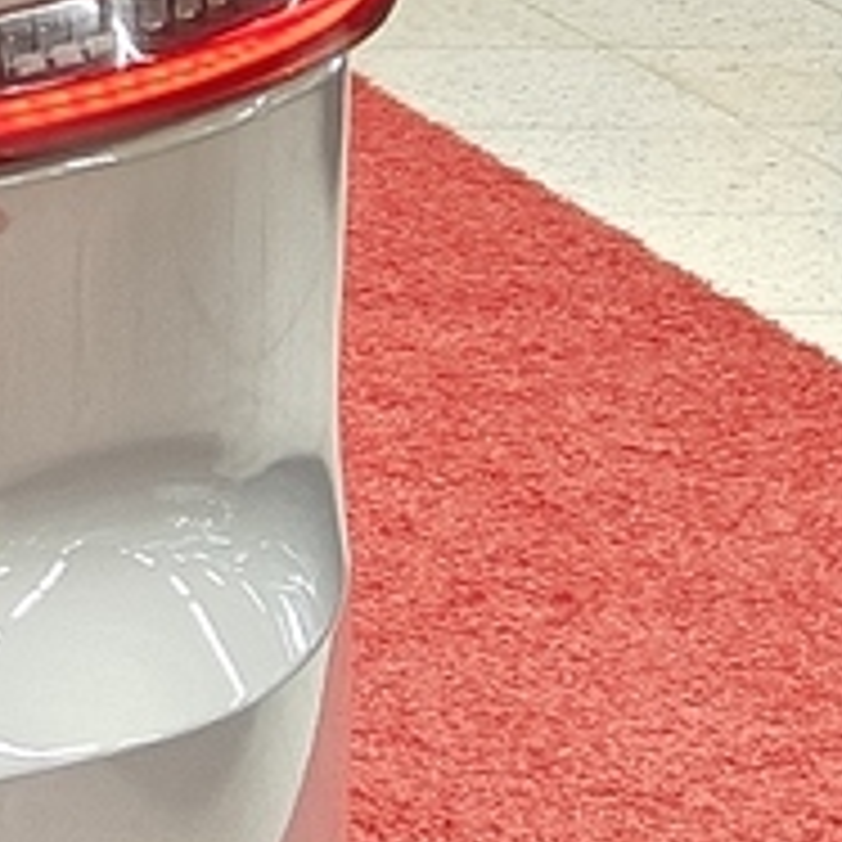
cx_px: -2094
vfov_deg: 8.3
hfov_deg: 7.0
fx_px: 5807
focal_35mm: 211
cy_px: 288
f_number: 1.8
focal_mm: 5.59
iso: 64
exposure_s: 1/50
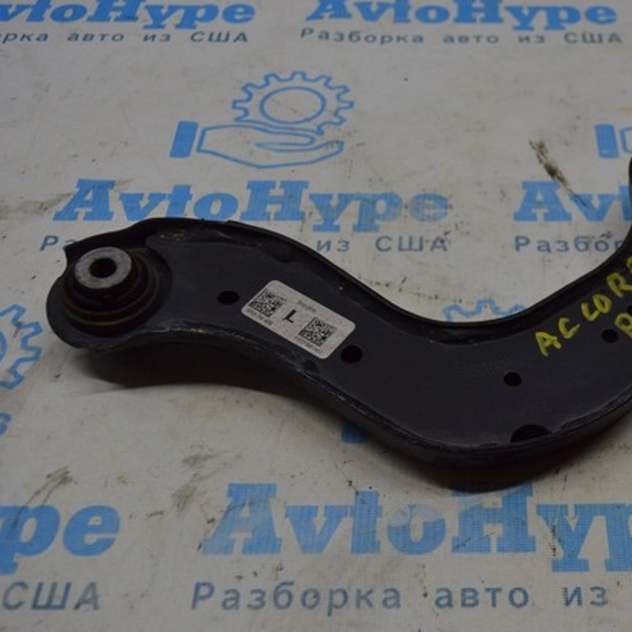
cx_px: 457
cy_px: 310
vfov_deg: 33.4
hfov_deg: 32.9
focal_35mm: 51
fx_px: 1053
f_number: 5.6
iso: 360
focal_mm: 26
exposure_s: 1/125
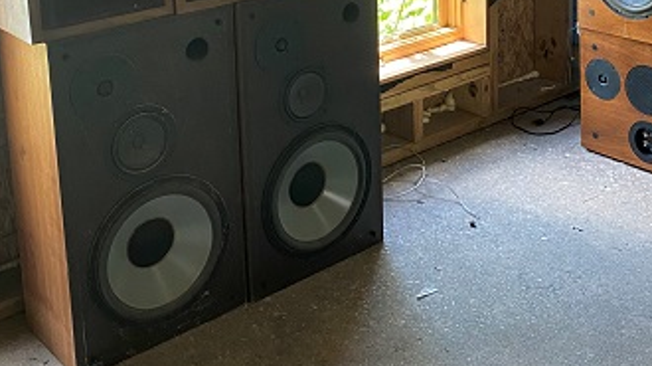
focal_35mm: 55
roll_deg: +1.1
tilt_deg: -10.4
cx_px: 411
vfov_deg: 20.6
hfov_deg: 37.6
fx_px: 950
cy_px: -55
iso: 160
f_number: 1.8
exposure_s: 1/60
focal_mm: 4.25
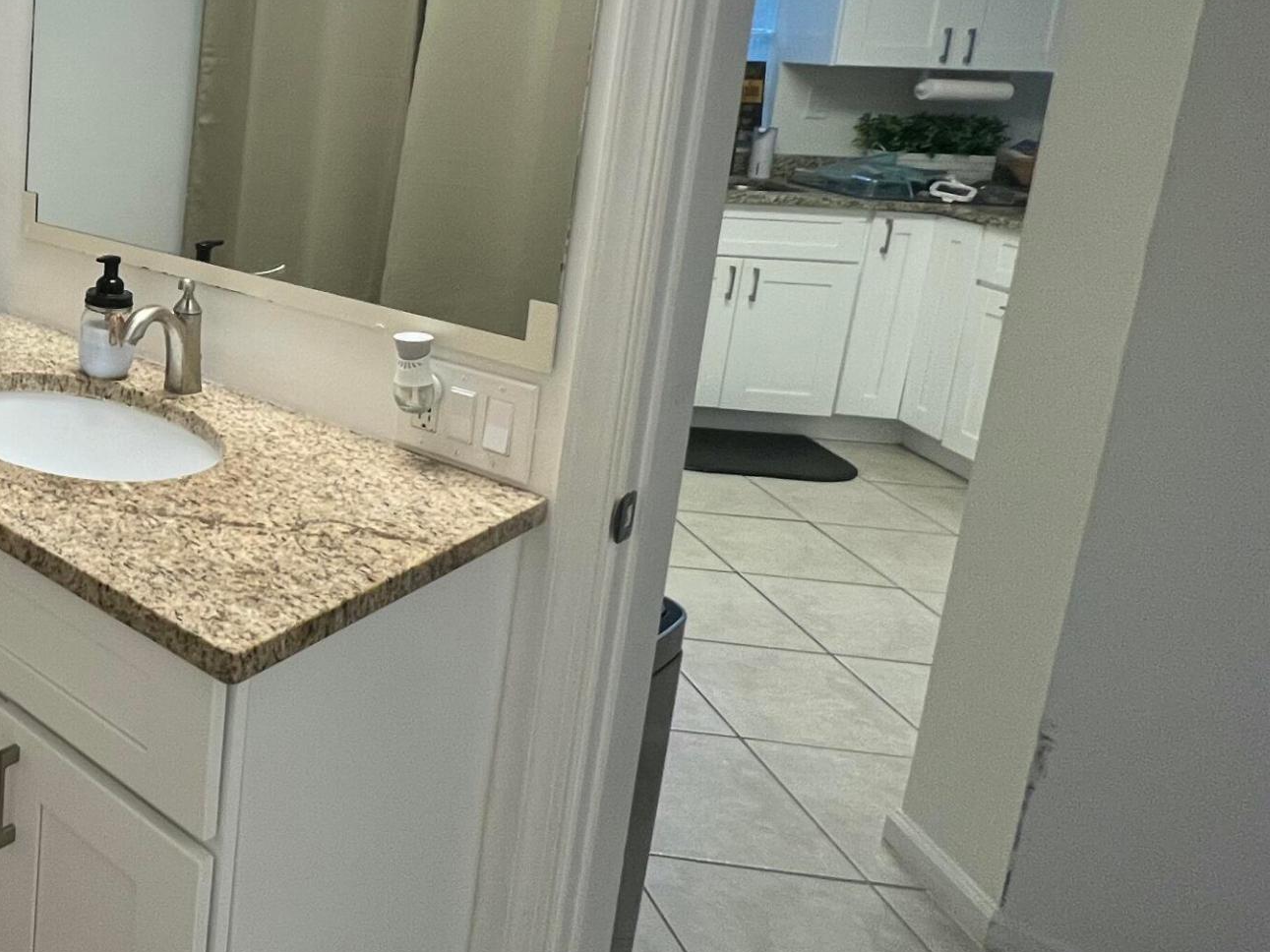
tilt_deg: -10.8
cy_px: 218
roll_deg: -1.4
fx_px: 1064
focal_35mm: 29
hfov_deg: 47.3
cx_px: -84
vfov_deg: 46.2
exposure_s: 1/120
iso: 250
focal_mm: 1.57
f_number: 1.8
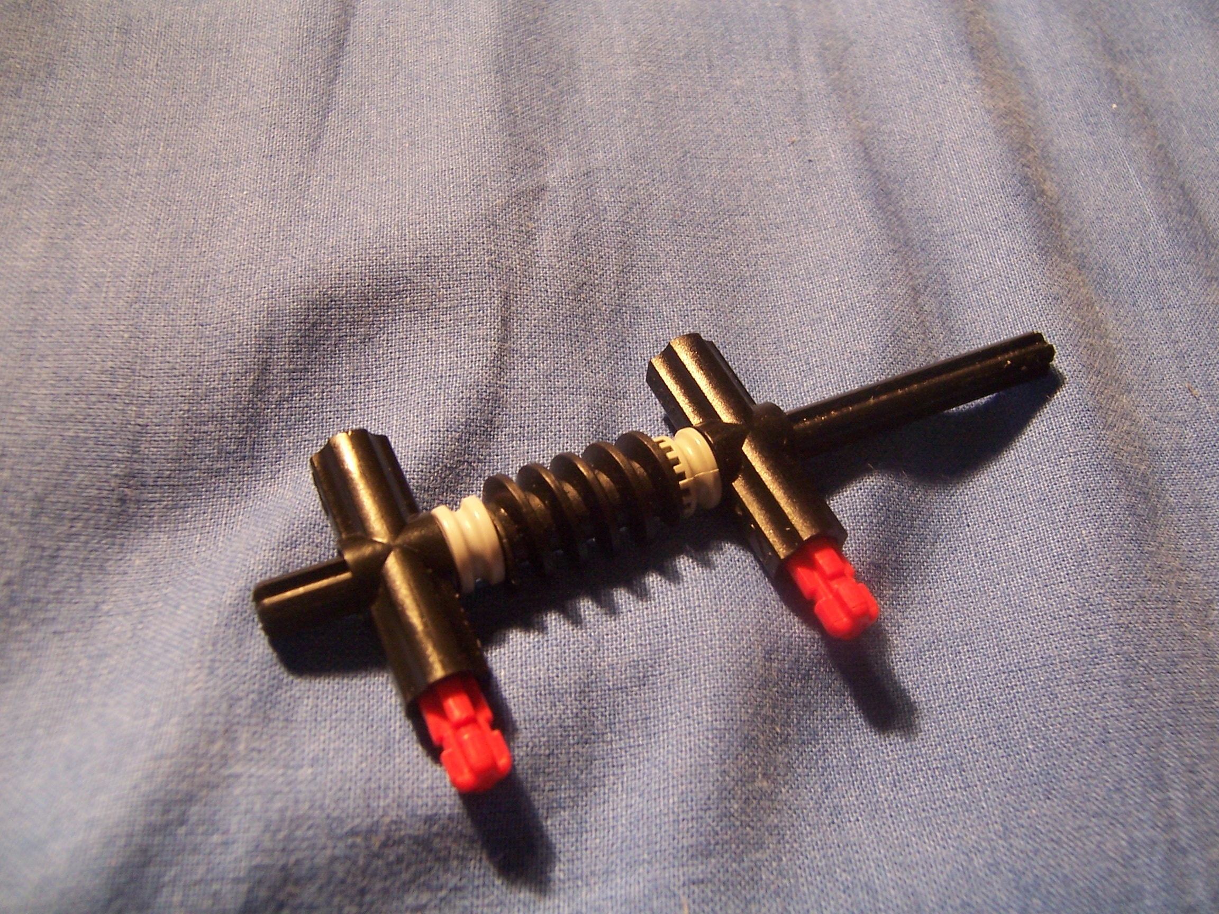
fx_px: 1162
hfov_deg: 55.4
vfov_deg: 42.9
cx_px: 610
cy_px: 457
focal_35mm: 33
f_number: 3.4
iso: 140
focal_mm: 5.5
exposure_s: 1/15
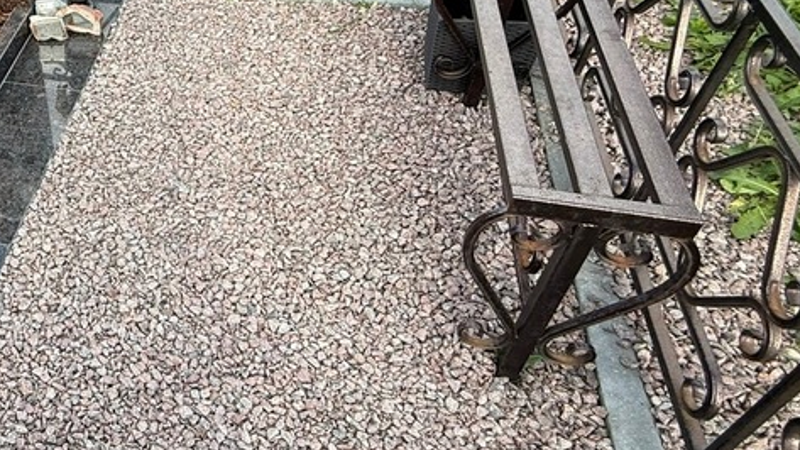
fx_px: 700
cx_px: 0
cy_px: 112
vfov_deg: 34.9
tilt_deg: -41.8
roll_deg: +9.7
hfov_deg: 48.8
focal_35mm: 33
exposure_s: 1/297
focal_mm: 2.22
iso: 50
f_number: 2.2
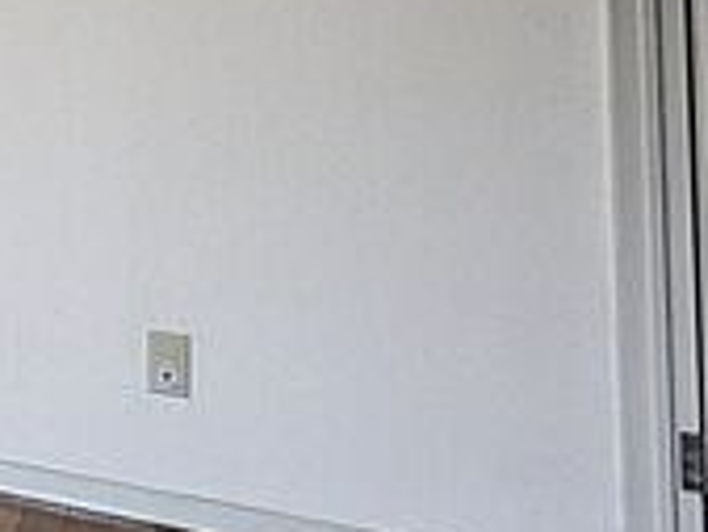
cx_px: -482
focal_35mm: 53
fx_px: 1085
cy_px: 13
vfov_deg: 26.3
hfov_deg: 23.7
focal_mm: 1.83
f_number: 2.2
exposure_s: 1/202
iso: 49
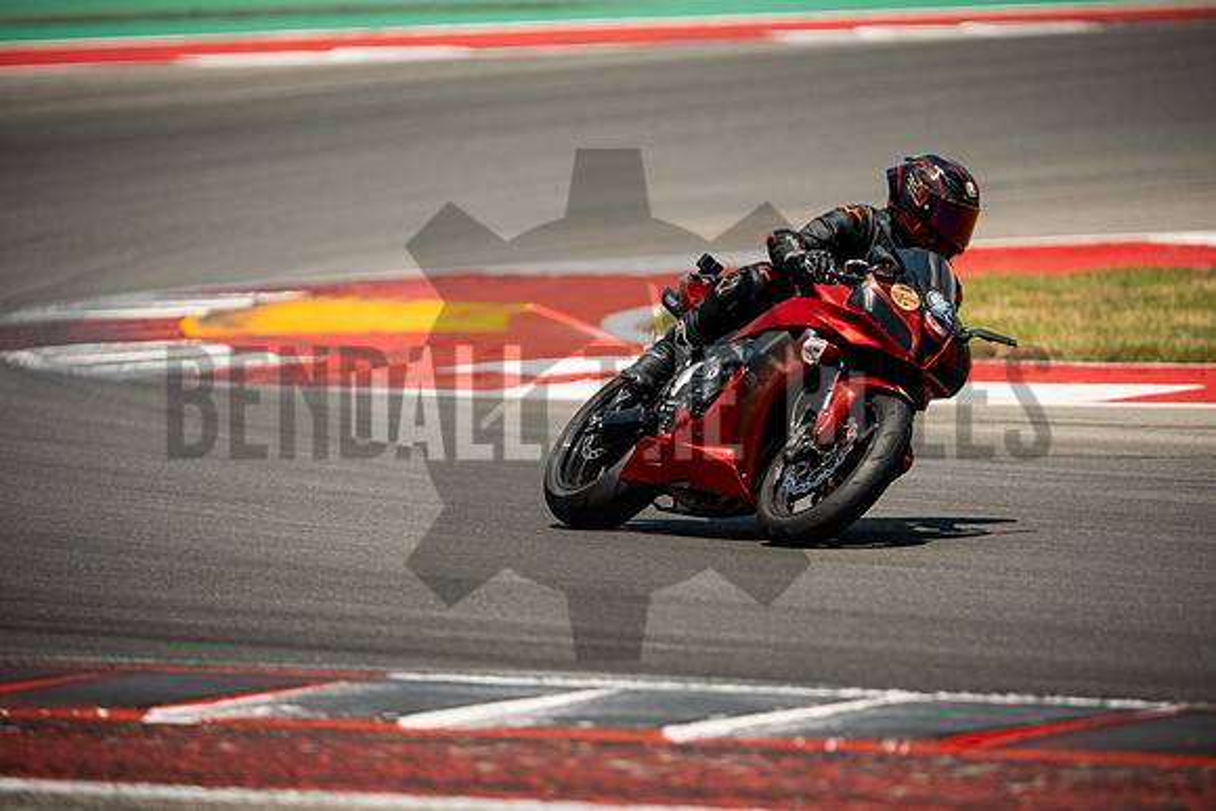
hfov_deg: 6.9
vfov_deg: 4.6
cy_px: 406
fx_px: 10135
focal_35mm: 300
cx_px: 608
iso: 1250
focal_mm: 200
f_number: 2
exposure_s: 1/1600
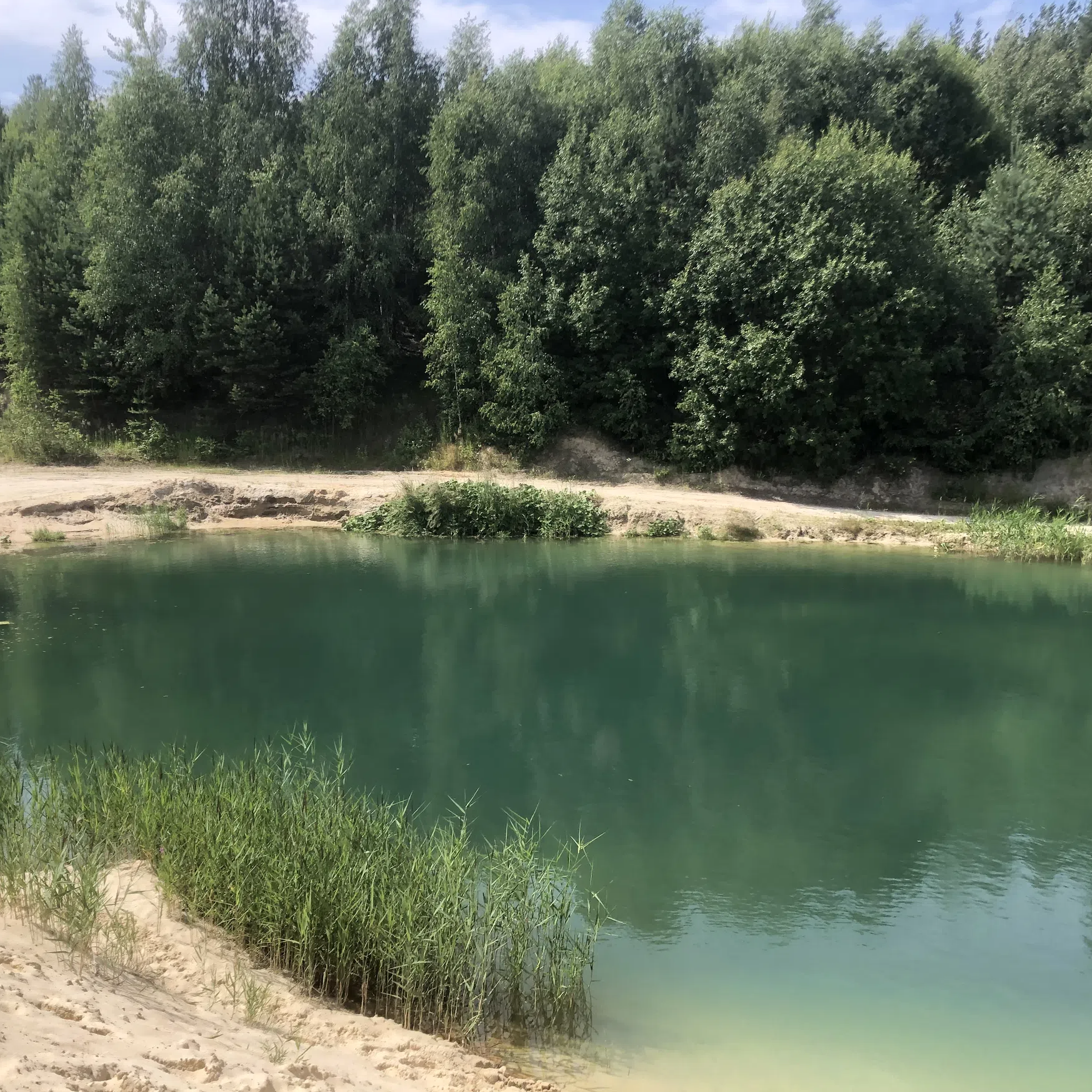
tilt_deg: -7.8
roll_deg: -1.8
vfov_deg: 48.4
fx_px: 1213
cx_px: 459
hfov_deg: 48.3
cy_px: 530
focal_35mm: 34
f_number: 1.8
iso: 20
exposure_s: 1/857
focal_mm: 3.99
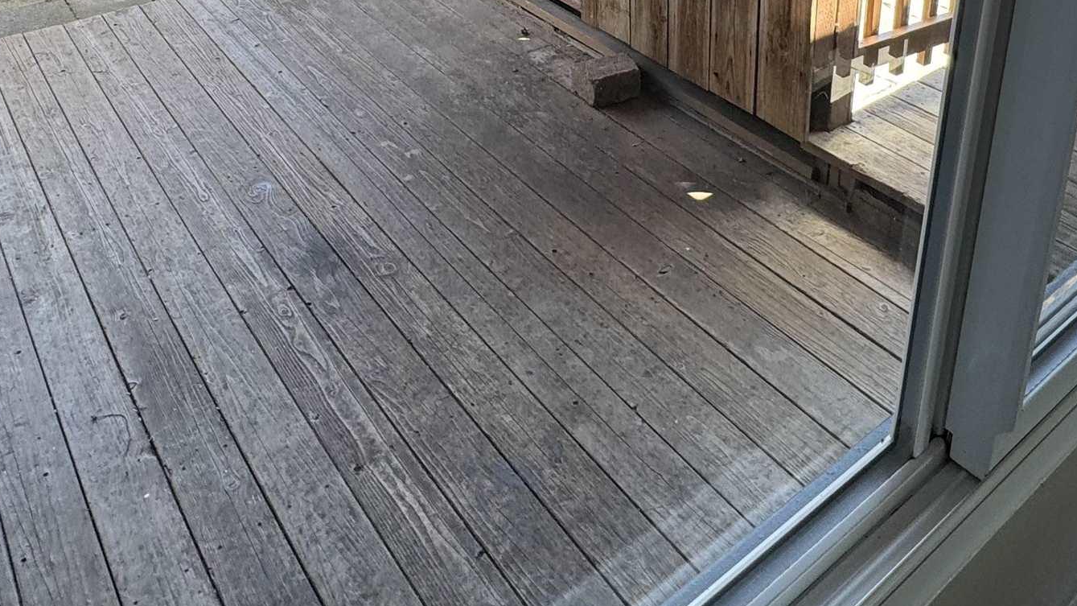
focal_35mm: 35
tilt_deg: -20.4
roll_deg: -0.3
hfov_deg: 56.5
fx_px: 999
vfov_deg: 29.6
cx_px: 593
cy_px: -97
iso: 40
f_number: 2.2
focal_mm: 2.22
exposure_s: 1/111
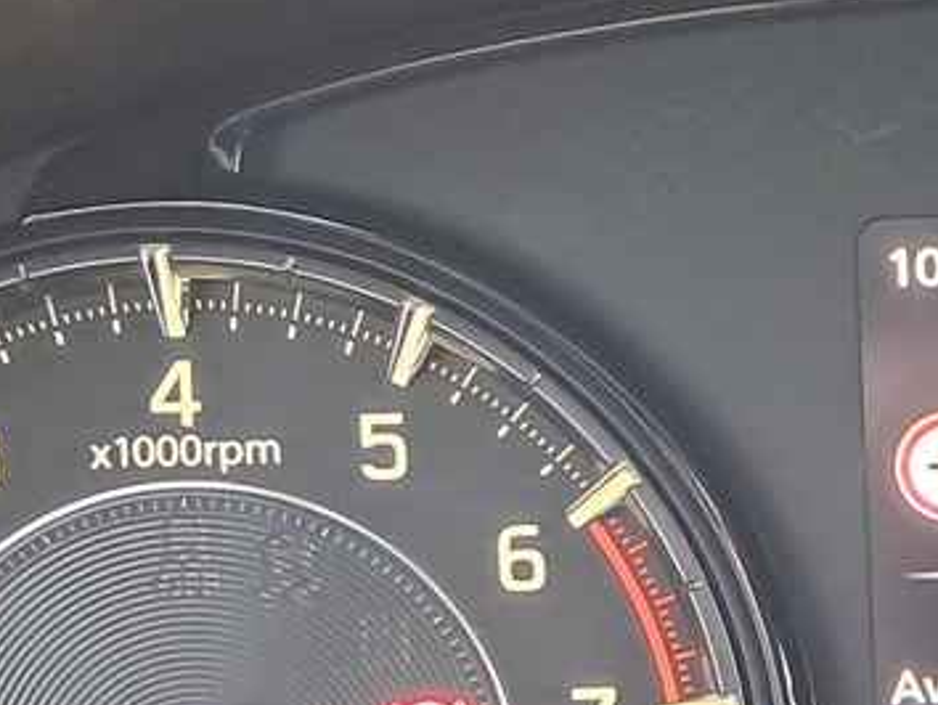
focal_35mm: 122
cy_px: 724
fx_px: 3308
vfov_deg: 12.0
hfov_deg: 15.4
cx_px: 1198
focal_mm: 4
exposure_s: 1/50
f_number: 1.8
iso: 640
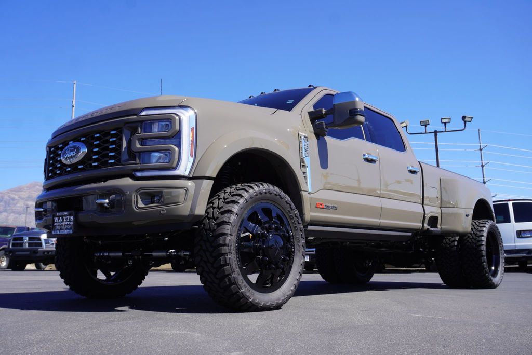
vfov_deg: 38.4
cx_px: 266
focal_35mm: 34
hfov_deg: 55.1
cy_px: 178
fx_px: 510
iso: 100
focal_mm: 23
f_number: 8
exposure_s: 1/200
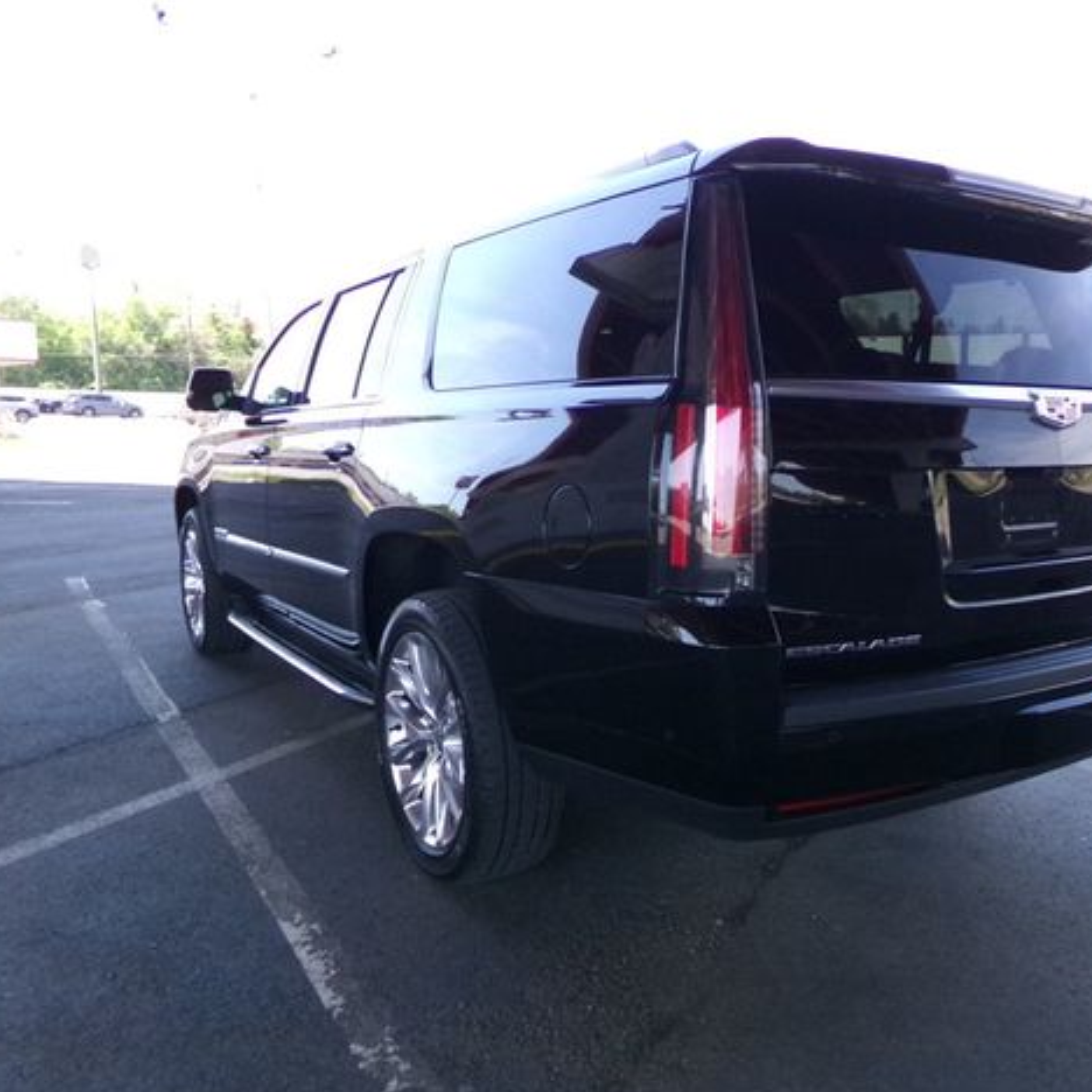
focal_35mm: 29
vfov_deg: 55.6
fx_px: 1035
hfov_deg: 55.0
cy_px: 558
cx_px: 679
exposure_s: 1/60
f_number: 11.07
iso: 510
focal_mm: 4.3
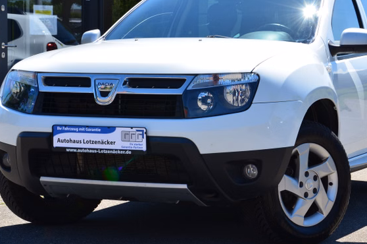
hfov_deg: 21.1
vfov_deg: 14.1
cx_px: 223
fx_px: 984
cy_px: 86
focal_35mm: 97
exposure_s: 1/125
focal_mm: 45
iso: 140
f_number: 11
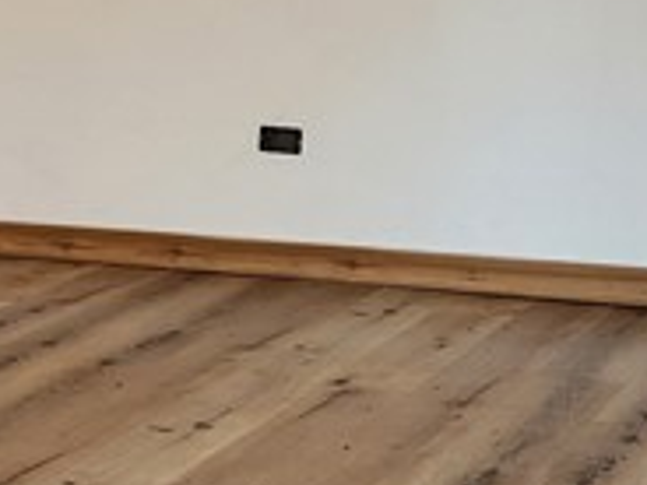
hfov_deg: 15.3
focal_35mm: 128
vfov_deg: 11.4
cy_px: -28
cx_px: 130
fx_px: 2392
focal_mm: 5.4
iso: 125
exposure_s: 1/120
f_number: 1.8
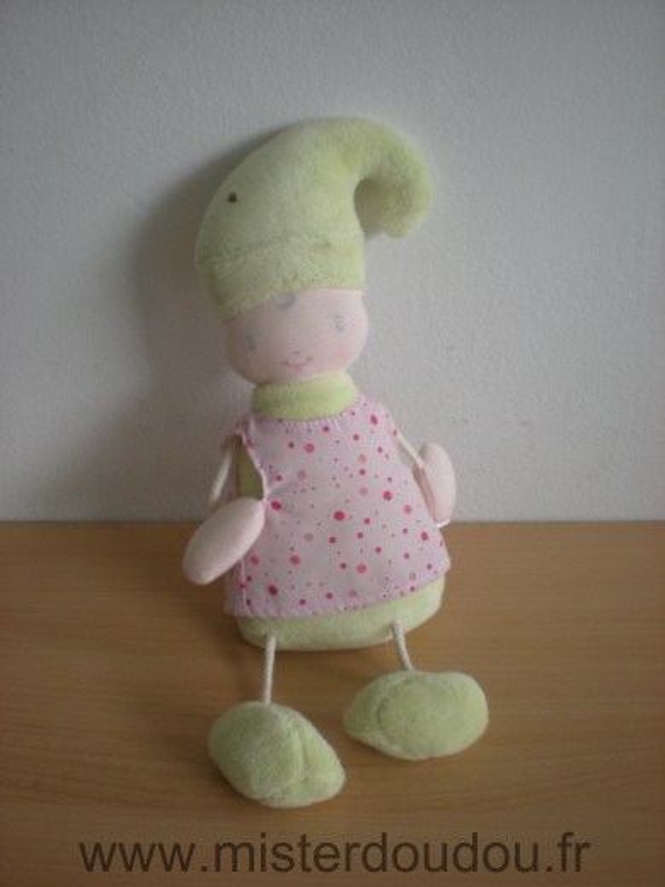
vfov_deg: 49.0
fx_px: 973
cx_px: 332
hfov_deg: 37.7
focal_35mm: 38
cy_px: 444
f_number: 3.1
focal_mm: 6.3
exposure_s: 1/67.1
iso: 101
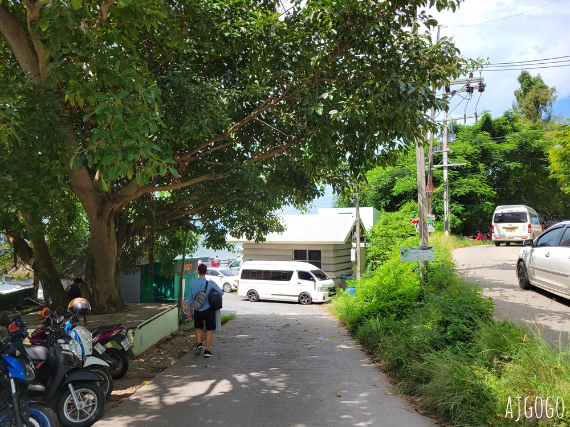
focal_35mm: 26
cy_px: 214
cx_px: 285
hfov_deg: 67.3
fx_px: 428
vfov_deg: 53.1
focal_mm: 5.4
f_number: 1.8
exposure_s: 1/1186
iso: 40
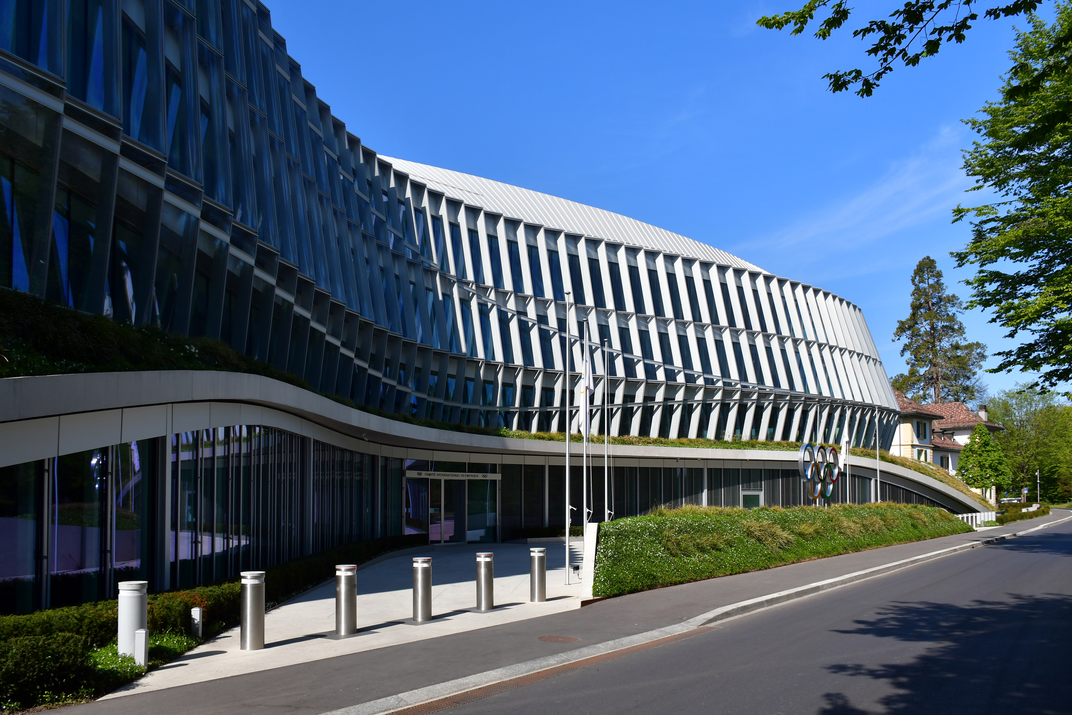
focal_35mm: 27
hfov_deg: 67.4
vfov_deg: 47.9
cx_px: 536
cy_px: 358
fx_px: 804
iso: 200
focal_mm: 18
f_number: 10
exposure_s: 1/200
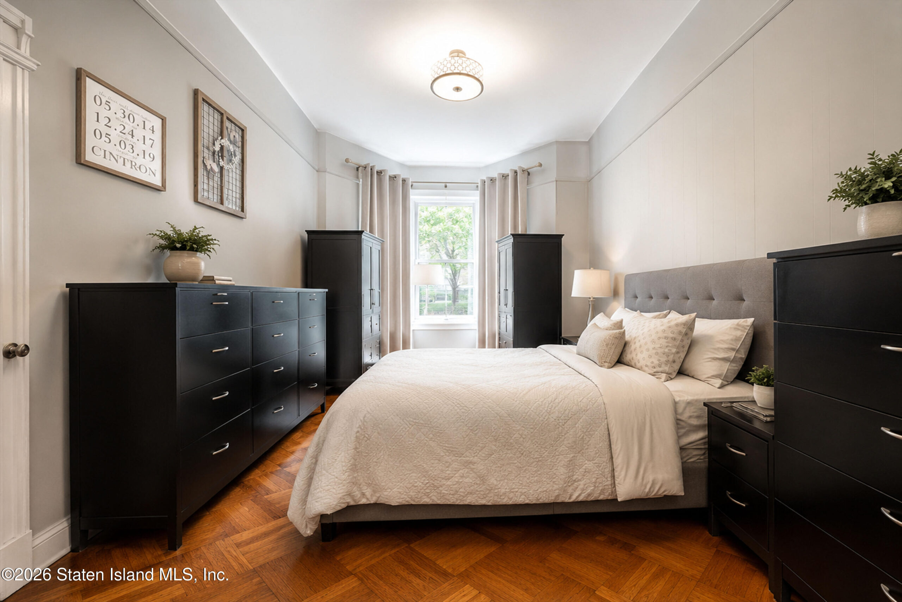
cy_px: 301
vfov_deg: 72.1
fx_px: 413
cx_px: 451
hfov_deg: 95.0
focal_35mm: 16
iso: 12800
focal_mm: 16.5
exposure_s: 1/160
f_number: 4
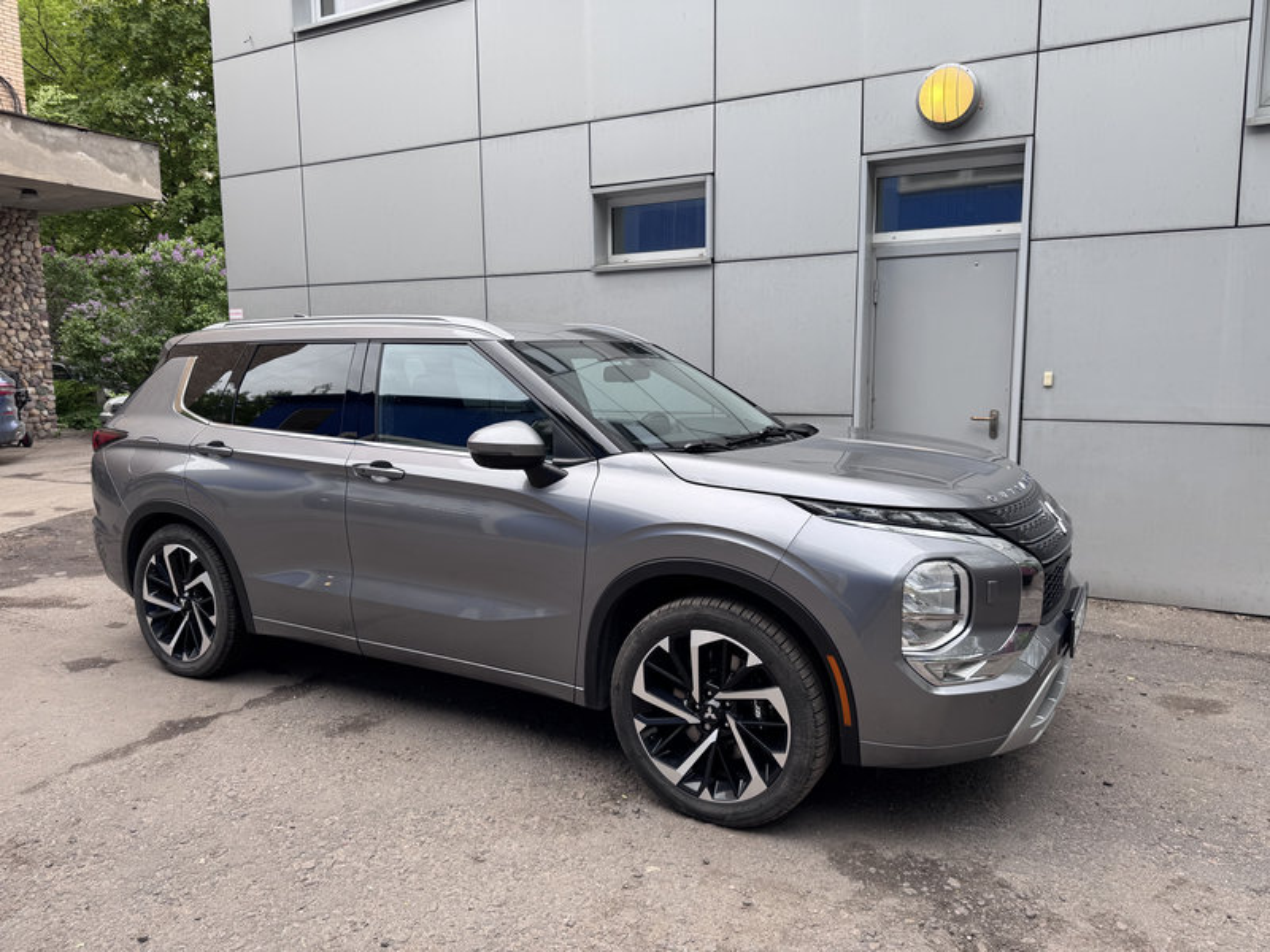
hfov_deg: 71.6
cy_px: 476
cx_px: 635
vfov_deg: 56.8
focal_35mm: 24
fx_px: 881
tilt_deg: -7.6
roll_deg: +0.8
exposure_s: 1/121
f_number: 1.78
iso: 64
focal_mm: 6.76
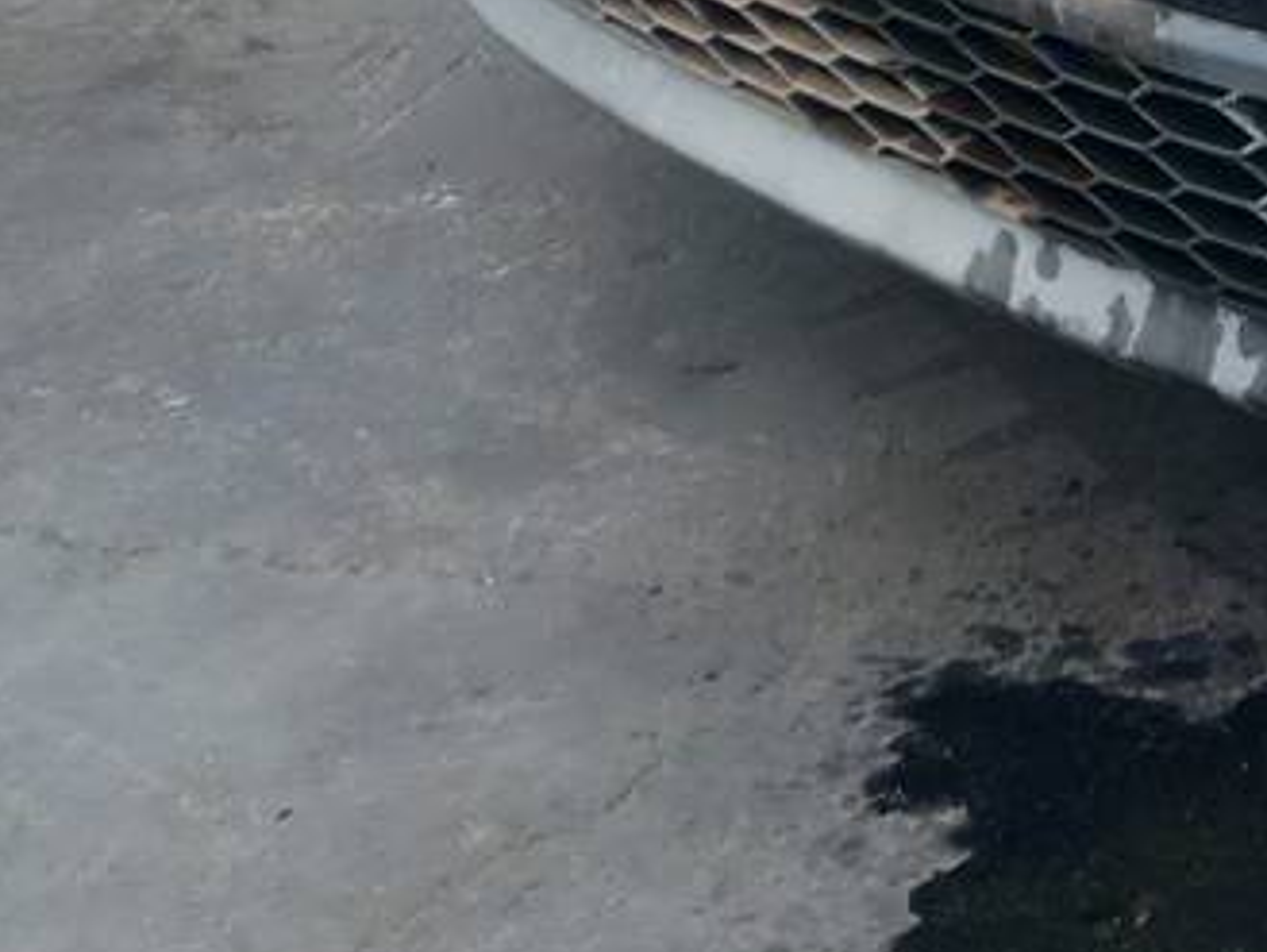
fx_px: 4321
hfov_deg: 14.4
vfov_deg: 11.7
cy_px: -732
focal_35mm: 118
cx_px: 2388
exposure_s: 1/120
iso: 20
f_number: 1.8
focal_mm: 4
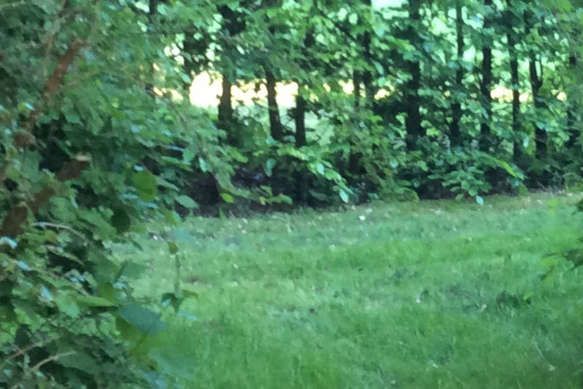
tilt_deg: -0.7
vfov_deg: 10.5
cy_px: -32
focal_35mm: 129
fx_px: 2088
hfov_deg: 15.9
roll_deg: -0.1
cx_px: 381
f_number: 2.4
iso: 64
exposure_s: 1/25
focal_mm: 3.3
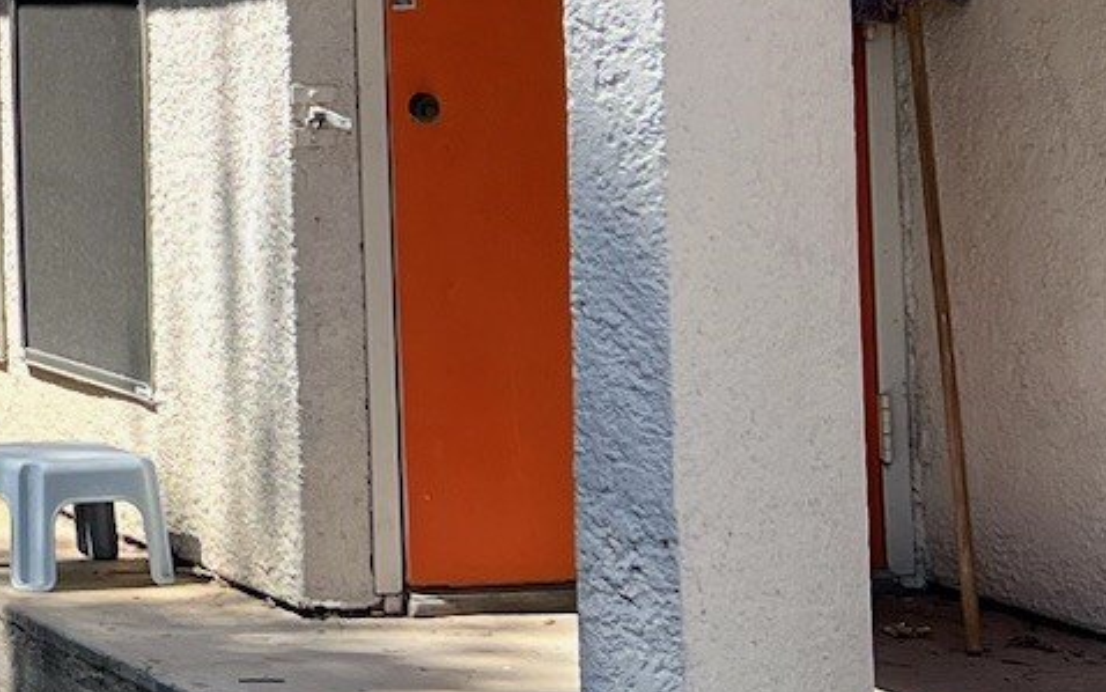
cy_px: -204
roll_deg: +0.5
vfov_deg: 10.9
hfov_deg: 16.0
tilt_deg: +2.6
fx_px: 3558
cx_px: -627
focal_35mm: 118
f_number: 1.5
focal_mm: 5.7
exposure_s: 1/2841
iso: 50
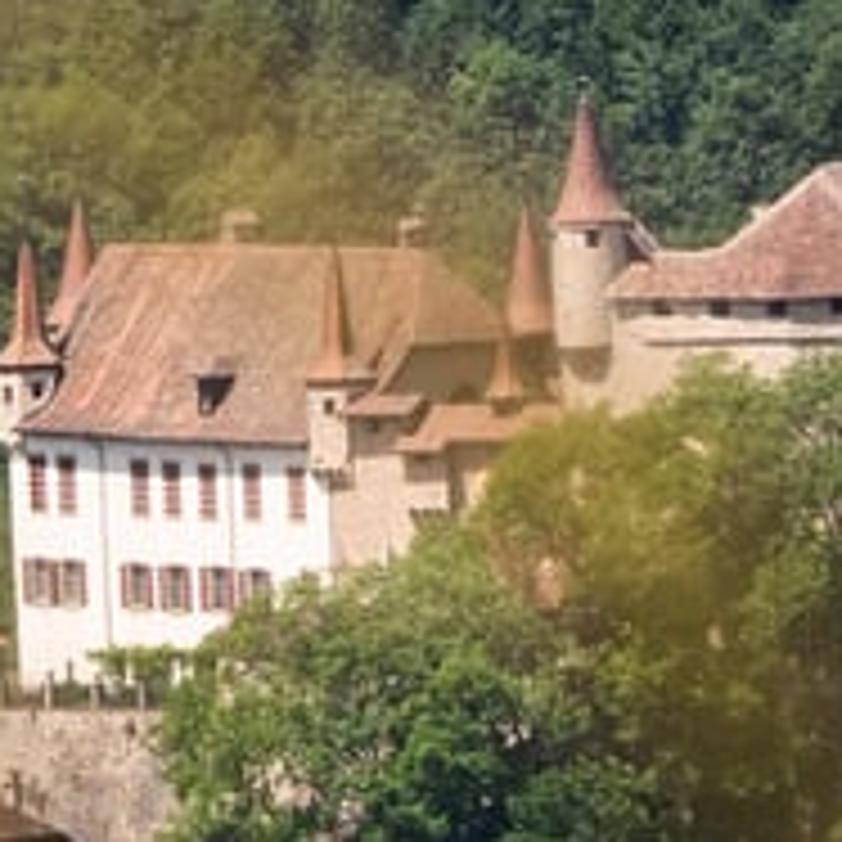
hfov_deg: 1.1
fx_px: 44361
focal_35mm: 1612
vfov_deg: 1.1
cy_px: 212
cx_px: 181
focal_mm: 135
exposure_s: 1/1250
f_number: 4.5
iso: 160
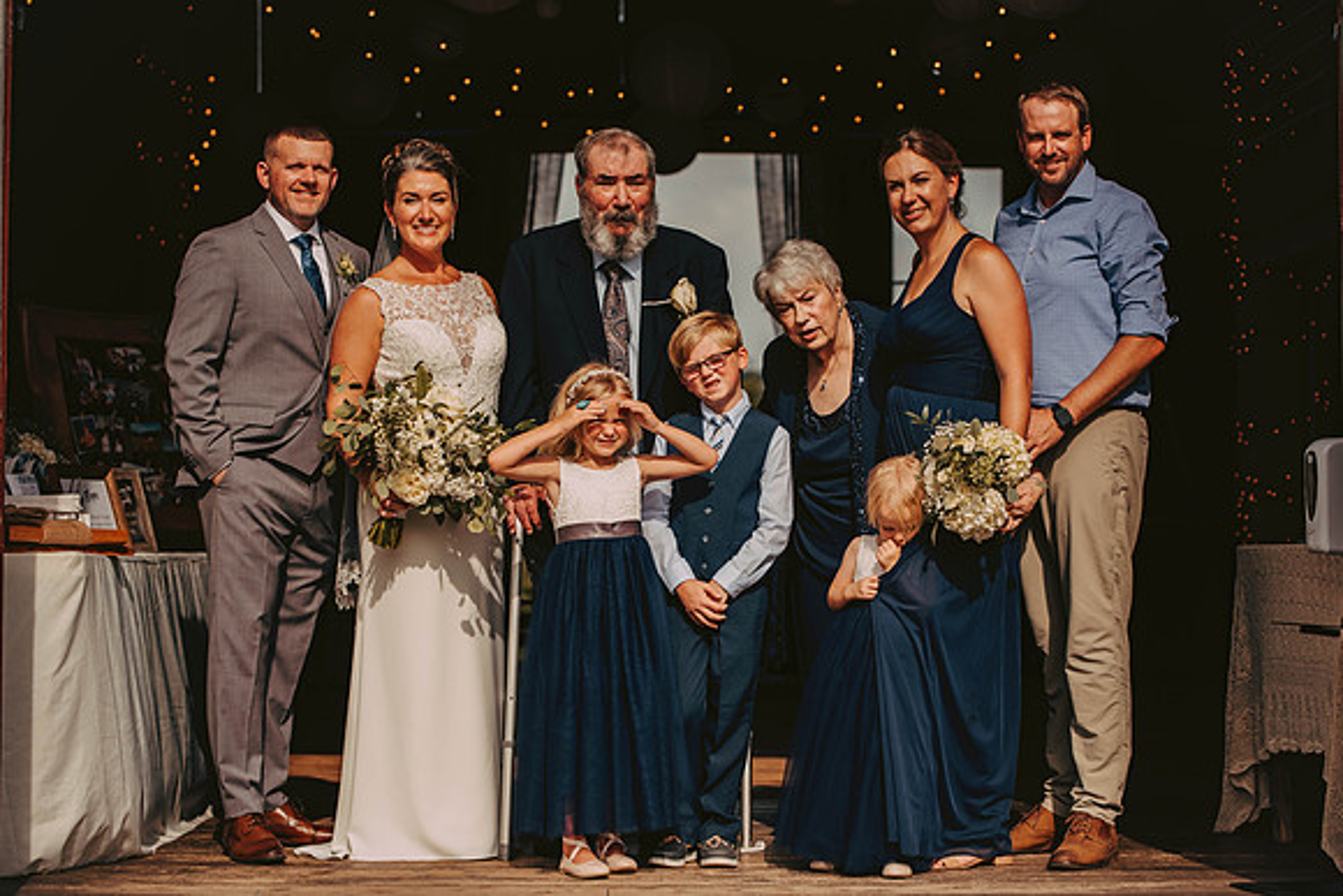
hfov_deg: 24.2
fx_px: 3128
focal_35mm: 84
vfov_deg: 16.3
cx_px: 672
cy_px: 448
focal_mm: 80
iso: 200
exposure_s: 1/3200
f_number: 2.8
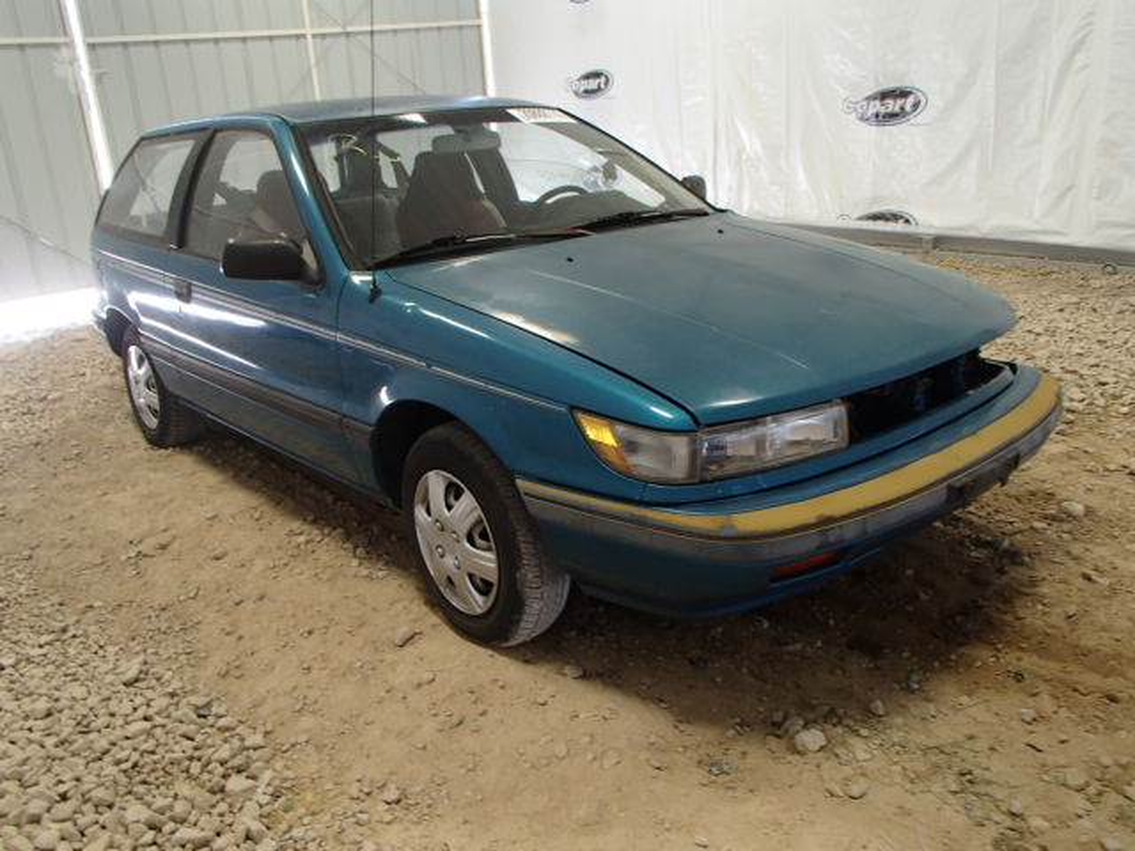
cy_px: 426
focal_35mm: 28
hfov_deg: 63.4
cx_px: 568
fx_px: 918
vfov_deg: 49.7
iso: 200
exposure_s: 1/40
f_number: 3.9
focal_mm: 5
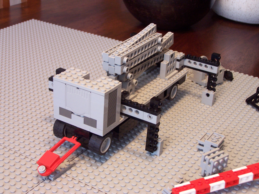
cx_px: 130
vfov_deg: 22.9
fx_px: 479
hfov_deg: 30.3
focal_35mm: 64
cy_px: 97
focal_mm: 10.7
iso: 140
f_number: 3.2
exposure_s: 1/15
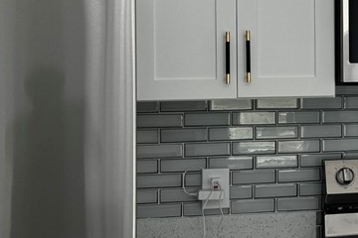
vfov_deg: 12.3
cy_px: 62
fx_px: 1104
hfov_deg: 17.2
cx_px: 477
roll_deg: +0.4
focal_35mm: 111
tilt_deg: -1.4
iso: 80
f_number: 1.78
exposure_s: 1/298
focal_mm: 6.76
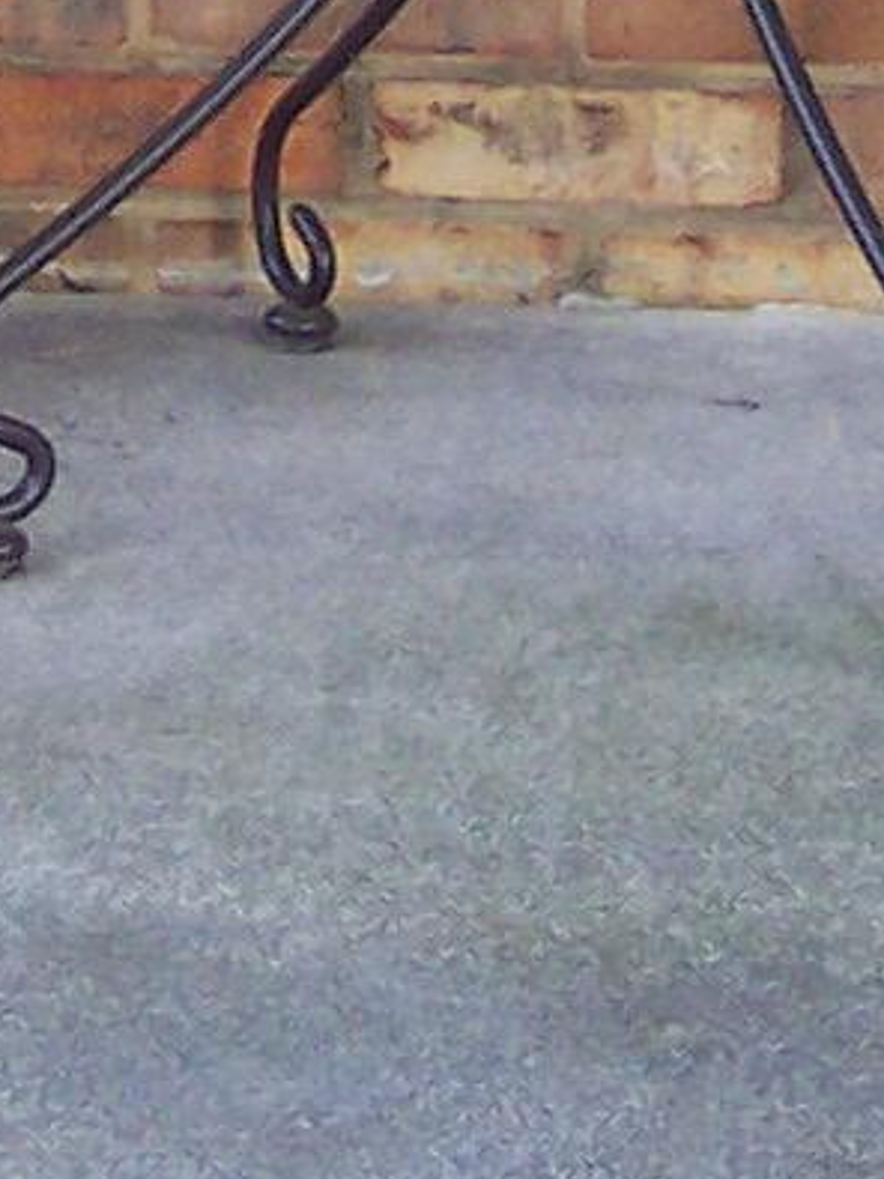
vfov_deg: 7.5
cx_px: -230
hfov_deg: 6.0
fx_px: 8449
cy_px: -1504
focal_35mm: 248
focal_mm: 8
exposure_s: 1/125
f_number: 2.8
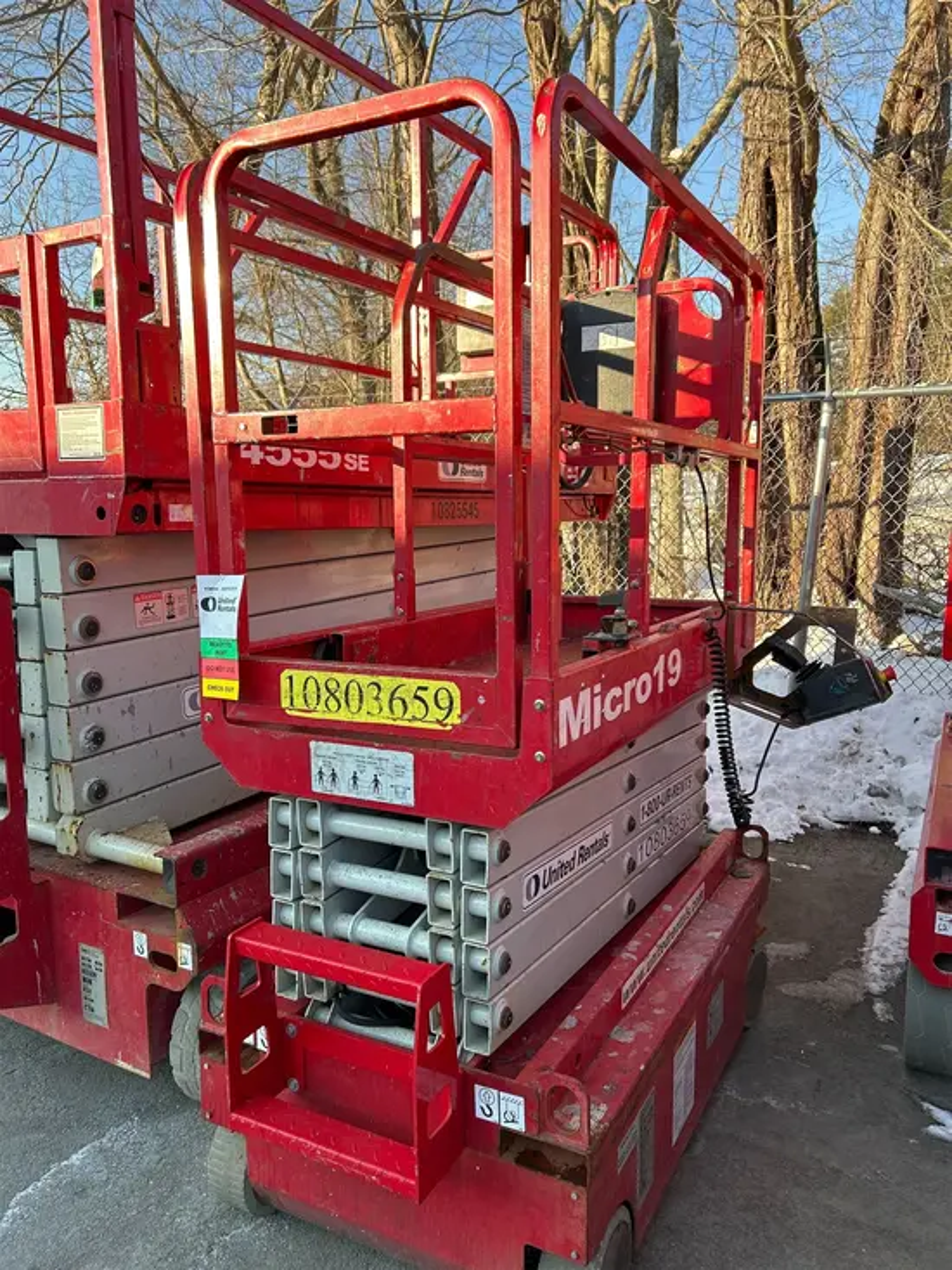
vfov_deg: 67.3
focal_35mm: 26
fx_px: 953
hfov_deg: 53.1
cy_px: 635
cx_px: 476
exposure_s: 1/628
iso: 50
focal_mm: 5.7
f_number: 1.5
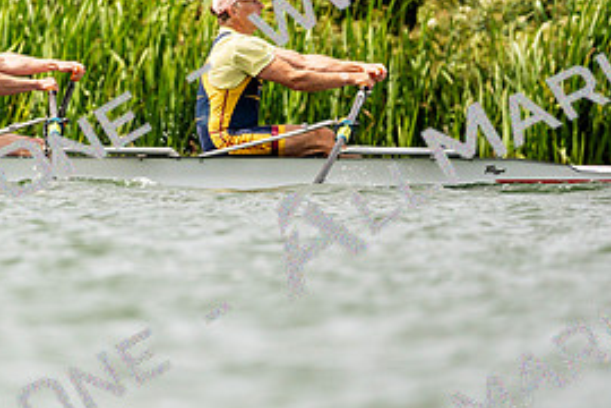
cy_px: 85
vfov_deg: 1.1
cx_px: 84
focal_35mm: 1288
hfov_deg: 1.6
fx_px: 21859
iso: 320
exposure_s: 1/2000
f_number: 6.3
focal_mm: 600
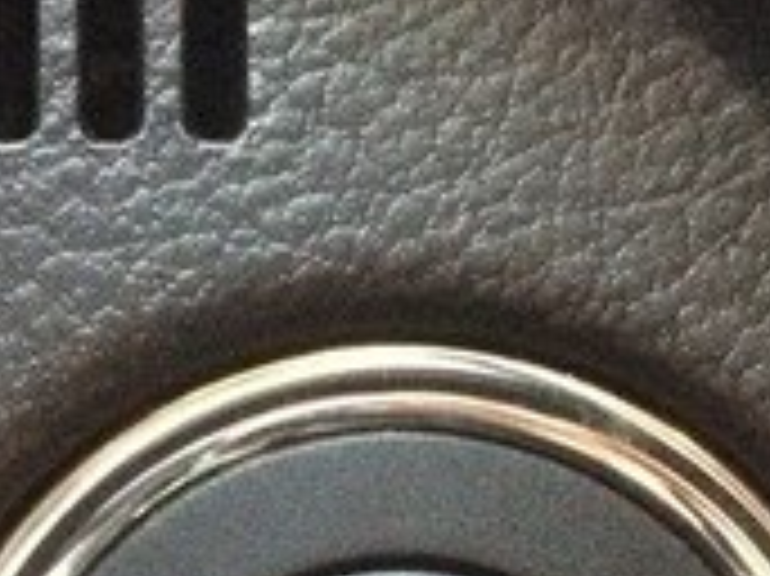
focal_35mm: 112
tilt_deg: -33.6
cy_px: 821
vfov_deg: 12.6
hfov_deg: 17.5
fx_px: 2490
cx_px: 504
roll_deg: +2.2
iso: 400
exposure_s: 1/17
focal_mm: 4.15
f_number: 2.2
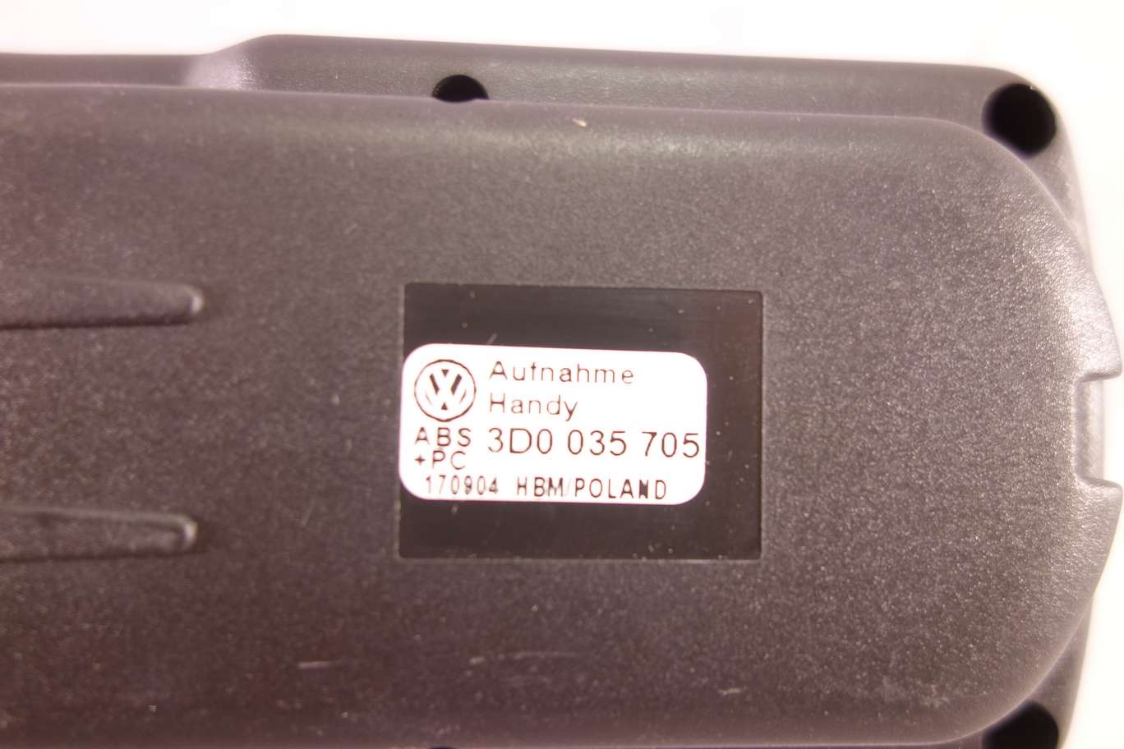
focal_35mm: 28
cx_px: 562
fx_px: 874
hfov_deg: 65.5
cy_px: 374
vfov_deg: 46.4
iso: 250
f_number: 2.2
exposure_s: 1/30
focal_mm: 10.4
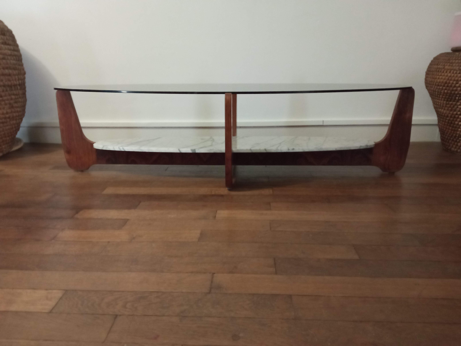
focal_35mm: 27
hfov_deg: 65.3
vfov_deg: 51.4
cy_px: 173
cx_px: 230
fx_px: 360
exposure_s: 1/14.3
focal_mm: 3.79
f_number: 2.2
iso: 1962
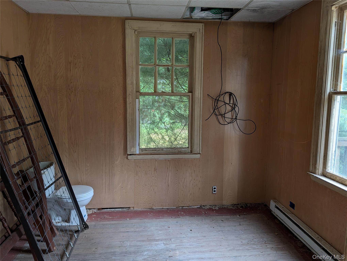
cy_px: 130
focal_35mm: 24
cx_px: 174
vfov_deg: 56.9
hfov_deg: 71.5
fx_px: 241
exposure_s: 1/51.9
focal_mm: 6.9
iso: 118
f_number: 1.68
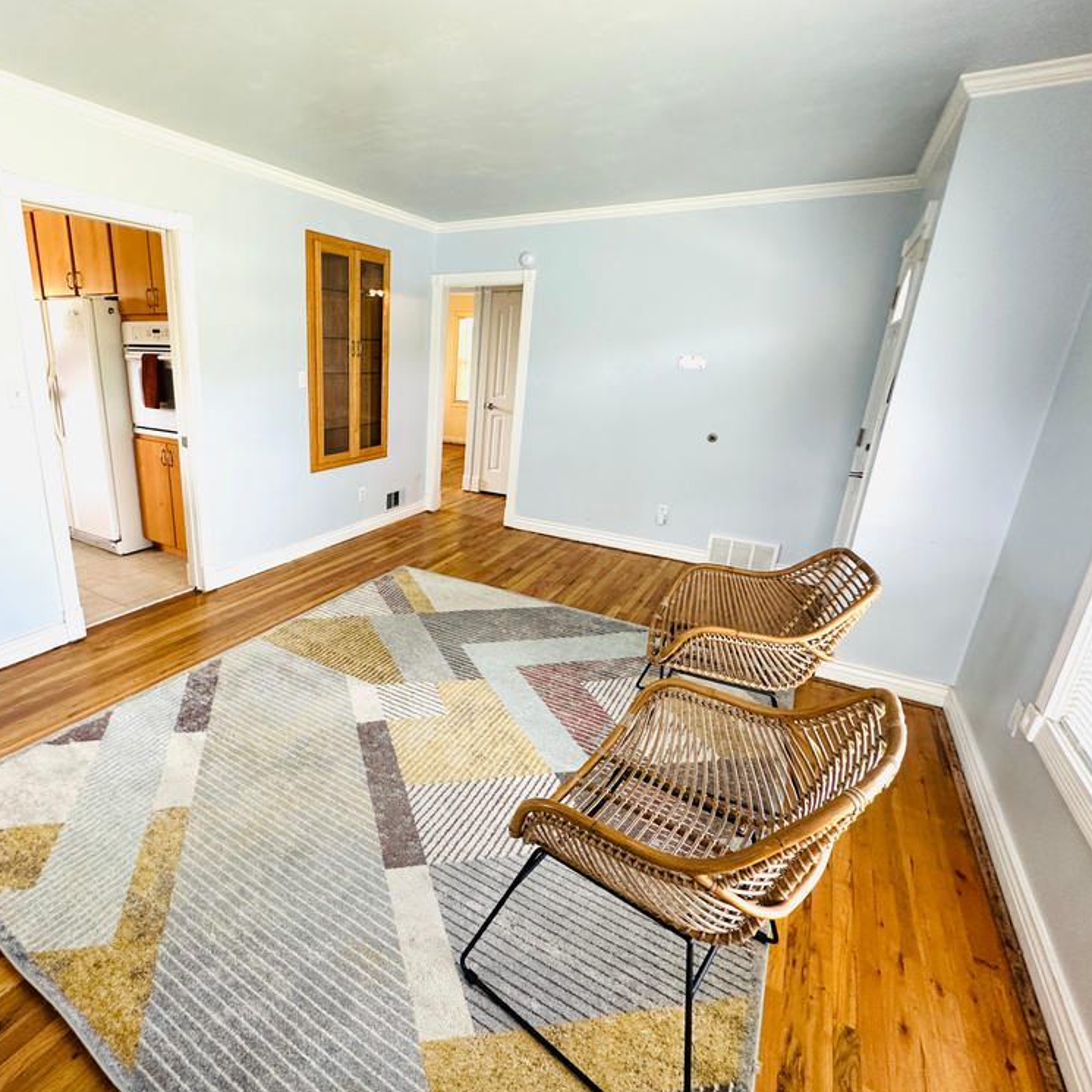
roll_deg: -2.1
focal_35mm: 17
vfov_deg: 84.0
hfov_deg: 82.2
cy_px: 538
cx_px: 403
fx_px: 607
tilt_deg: -14.6
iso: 200
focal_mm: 2.22
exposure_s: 1/99
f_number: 2.2
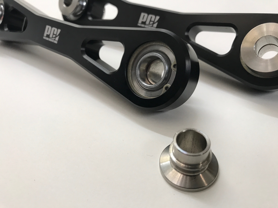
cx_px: 139
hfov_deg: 63.4
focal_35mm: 28
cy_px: 104
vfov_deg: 49.7
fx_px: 225
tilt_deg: -38.5
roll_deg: +3.3
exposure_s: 1/30
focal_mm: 3.99
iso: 25
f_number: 1.8
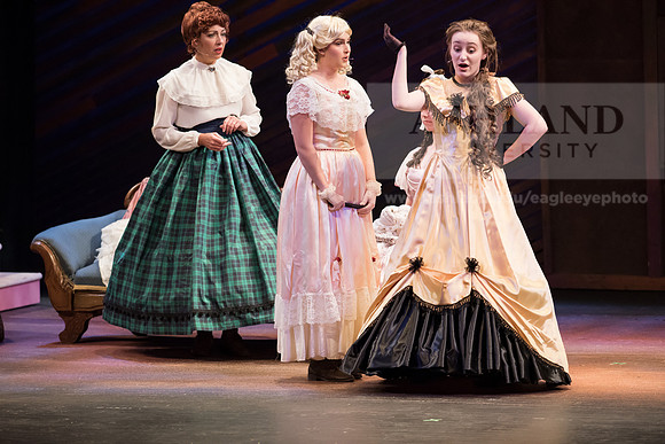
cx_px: 332
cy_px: 222
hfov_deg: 6.9
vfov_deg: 4.6
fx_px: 5543
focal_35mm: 300
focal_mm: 300
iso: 3200
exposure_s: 1/400
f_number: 4.5
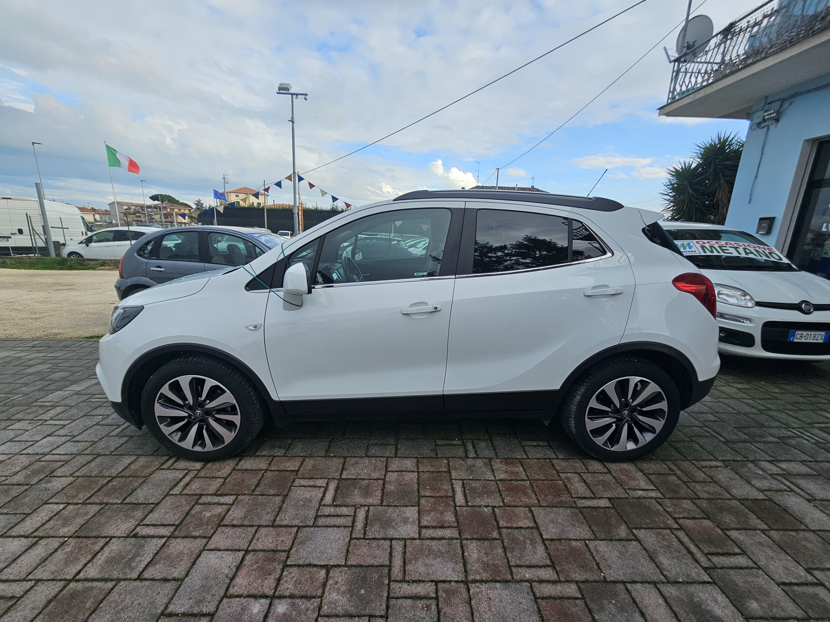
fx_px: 312
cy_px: 311
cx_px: 415
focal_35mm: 13
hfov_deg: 106.2
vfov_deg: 89.9
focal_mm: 2.2
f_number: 2.2
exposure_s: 1/934
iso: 50
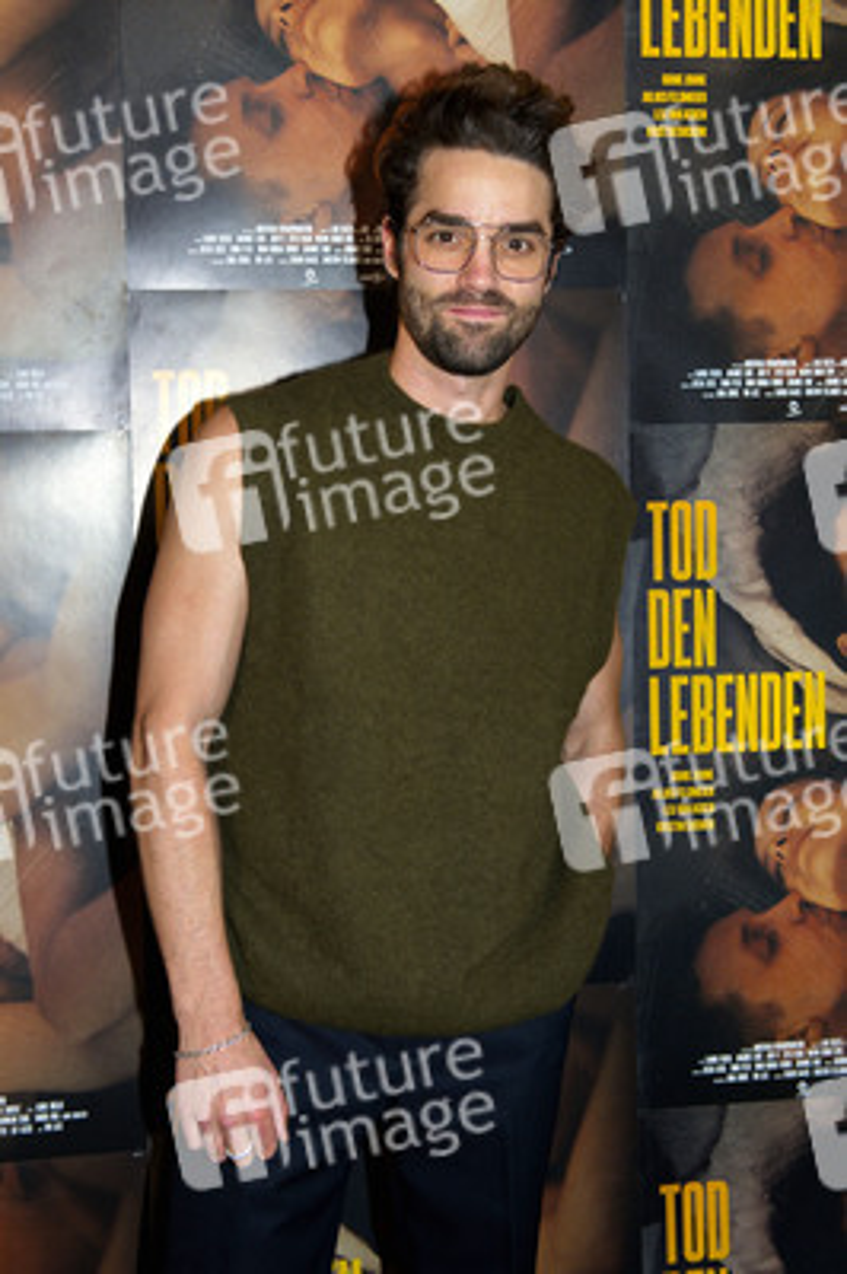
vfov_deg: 50.7
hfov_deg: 35.0
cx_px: 424
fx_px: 1343
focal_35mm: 38
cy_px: 637
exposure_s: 1/160
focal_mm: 38
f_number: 4.5
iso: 1250
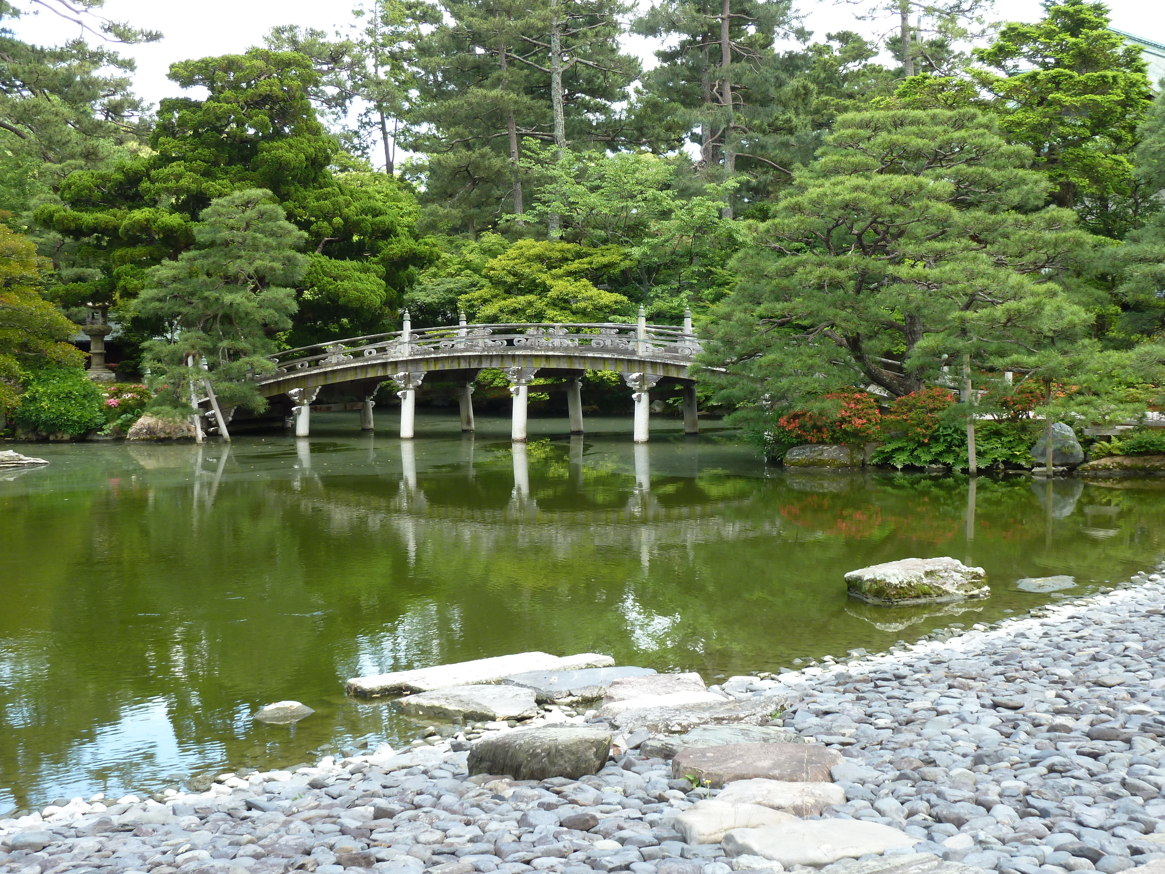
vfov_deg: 30.3
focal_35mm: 48
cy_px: 437
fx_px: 1615
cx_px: 582
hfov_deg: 39.7
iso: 80
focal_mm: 7.9
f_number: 3.8
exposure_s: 1/80
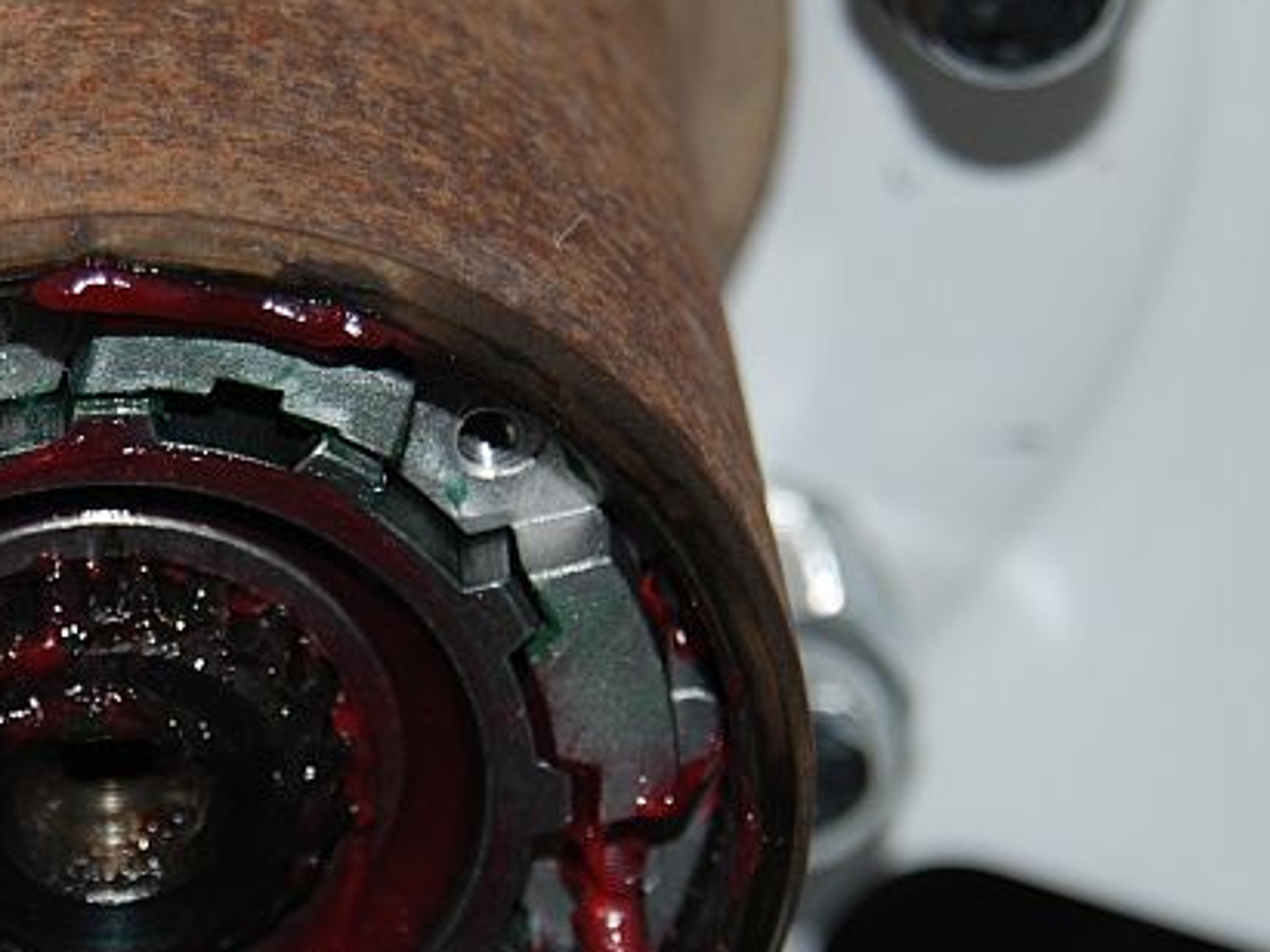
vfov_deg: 8.5
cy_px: 717
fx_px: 6384
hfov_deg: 11.3
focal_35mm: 174
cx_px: 192
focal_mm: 55
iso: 200
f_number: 5.3
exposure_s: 1/125
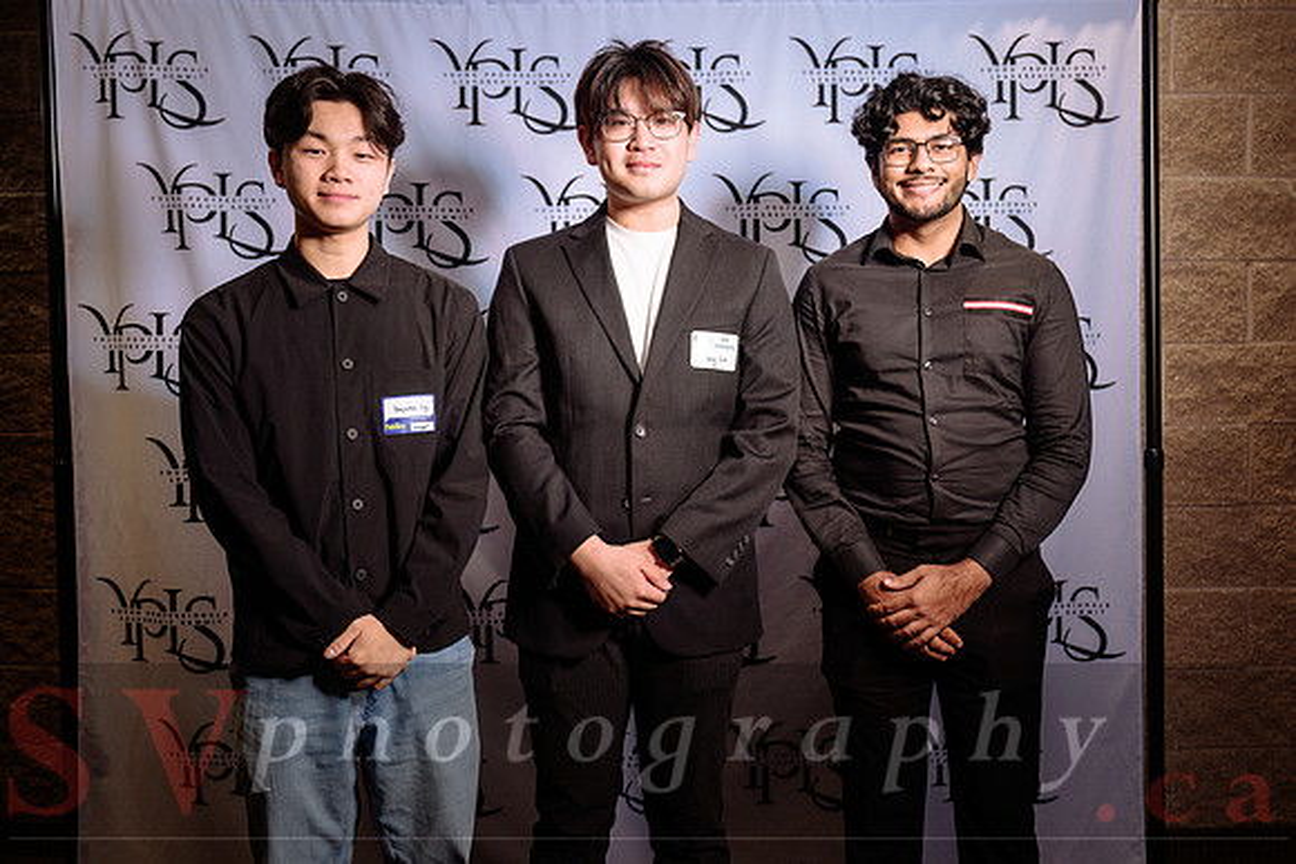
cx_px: 707
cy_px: 393
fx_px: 1257
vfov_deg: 37.9
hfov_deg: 54.4
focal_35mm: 35
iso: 500
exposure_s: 1/160
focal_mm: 32
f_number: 2.8
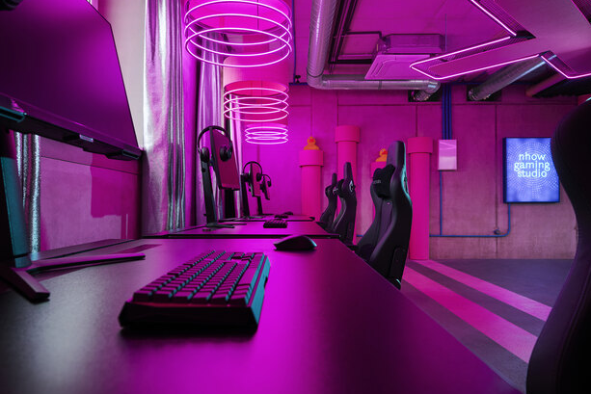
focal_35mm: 25
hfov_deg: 72.5
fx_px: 403
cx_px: 285
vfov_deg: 52.2
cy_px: 204
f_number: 8
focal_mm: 23.5
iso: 400
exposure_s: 1/25
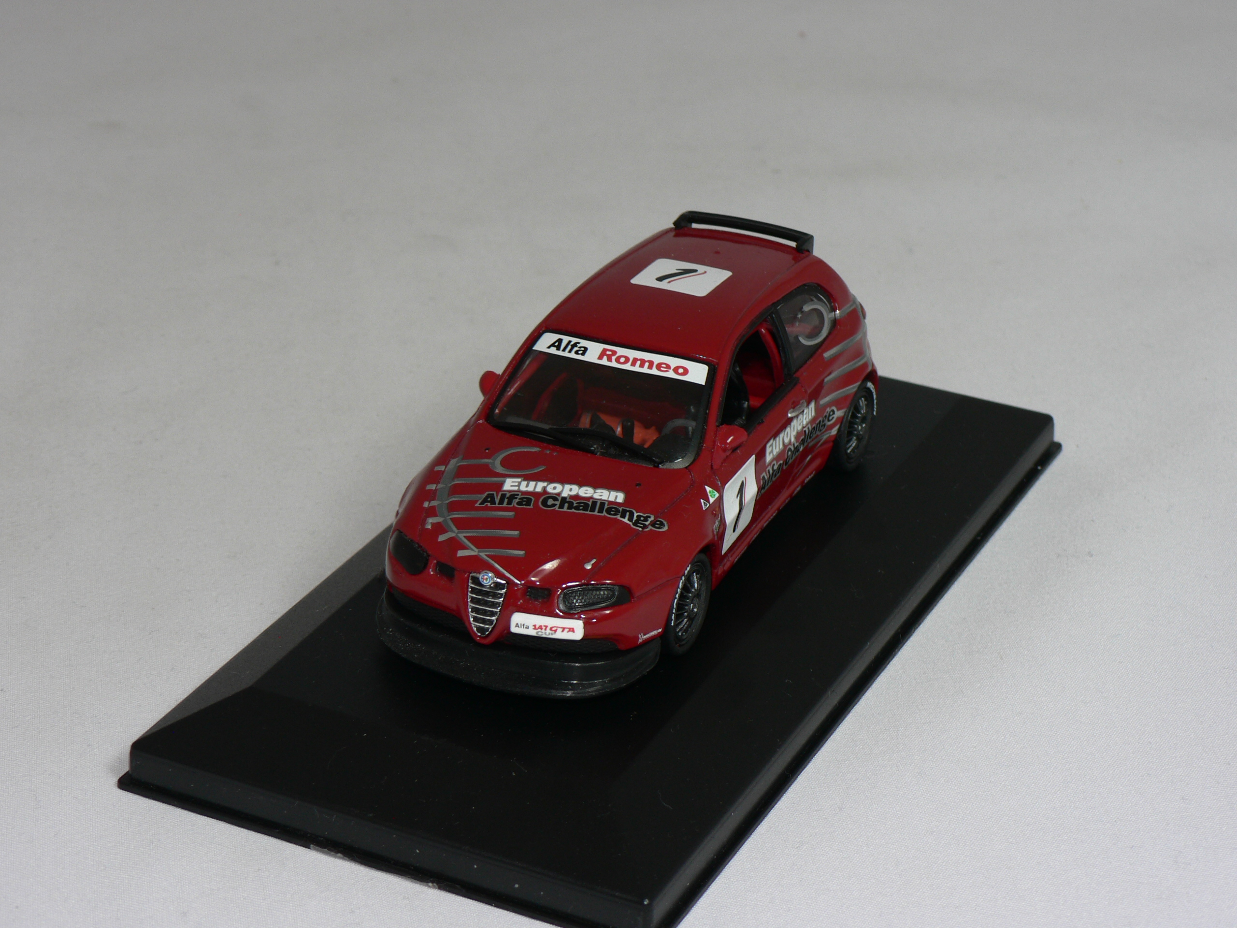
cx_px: 618
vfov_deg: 18.0
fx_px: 2930
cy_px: 464
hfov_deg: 23.8
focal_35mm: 82
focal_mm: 13.7
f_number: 4
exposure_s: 1/60
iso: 80
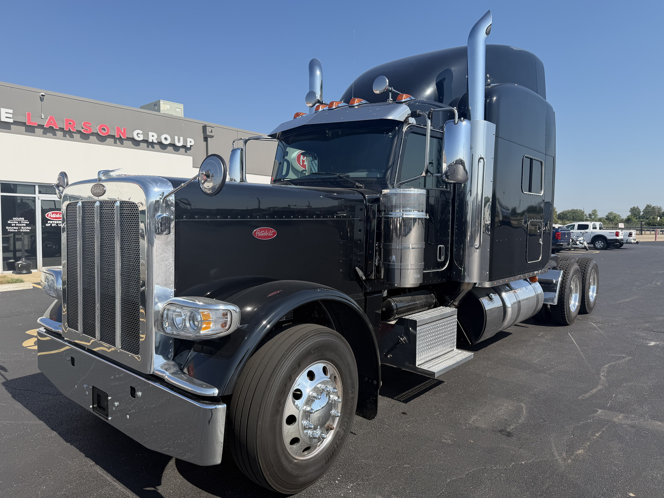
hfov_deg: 71.6
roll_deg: -0.3
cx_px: 332
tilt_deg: -0.2
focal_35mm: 24
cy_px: 249
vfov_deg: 56.8
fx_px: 460
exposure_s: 1/3759
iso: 80
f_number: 1.78
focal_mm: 6.76
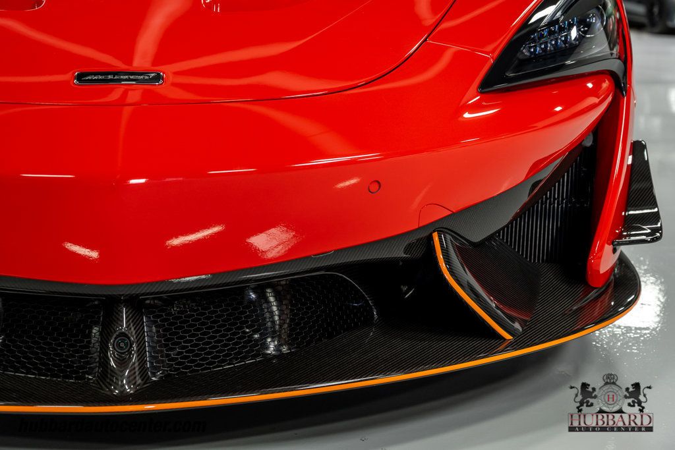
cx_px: 338
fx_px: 1050
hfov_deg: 35.6
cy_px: 225
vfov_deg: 24.2
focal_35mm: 56
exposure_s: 1/60
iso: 800
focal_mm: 56
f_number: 5
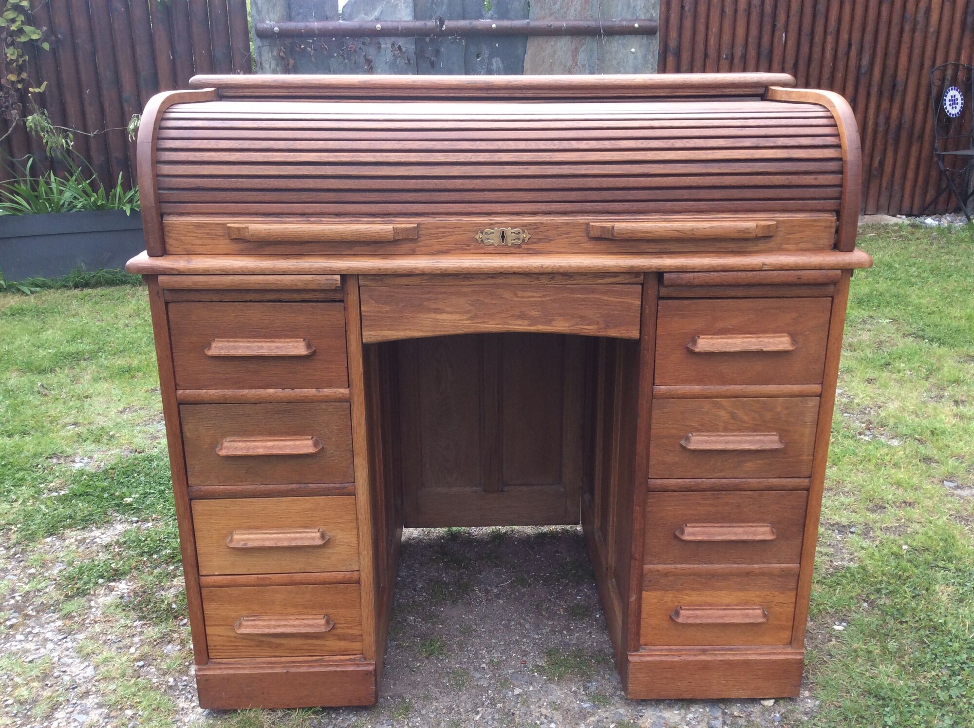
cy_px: 364
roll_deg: +1.5
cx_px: 487
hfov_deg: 56.9
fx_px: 899
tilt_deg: -19.3
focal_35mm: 32
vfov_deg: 44.1
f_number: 2.4
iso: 32
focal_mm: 3.3
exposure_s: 1/123
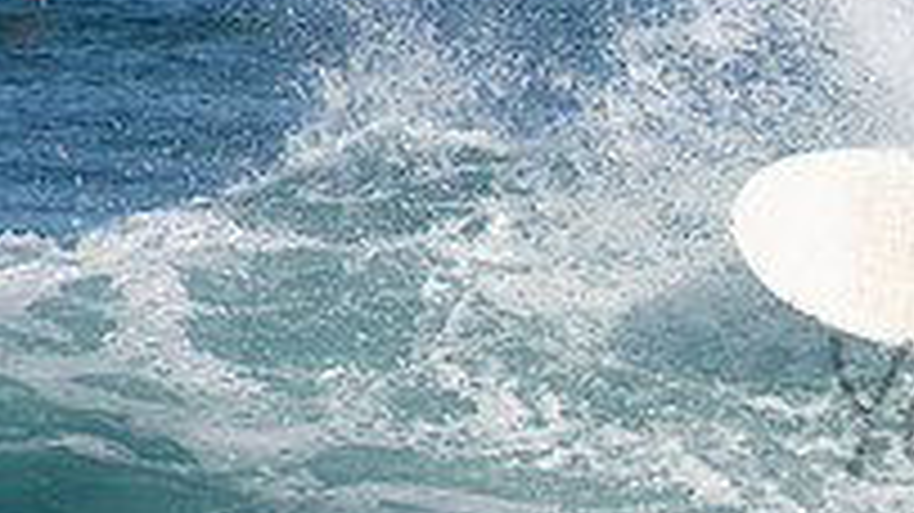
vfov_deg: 0.7
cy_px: 367
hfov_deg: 1.2
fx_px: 43462
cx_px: 1292
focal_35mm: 1794
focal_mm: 400
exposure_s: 1/1250
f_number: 5.6
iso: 180
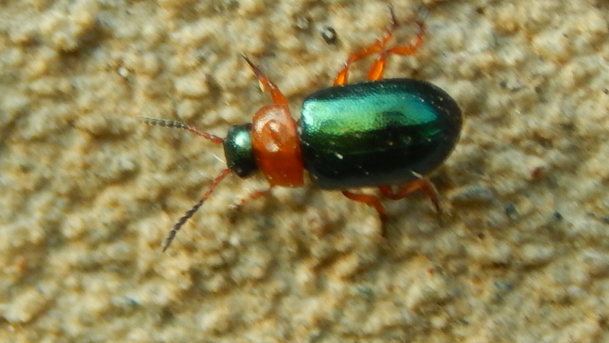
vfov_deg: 6.1
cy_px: 126
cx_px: 304
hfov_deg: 10.8
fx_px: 3213
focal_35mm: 199
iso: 125
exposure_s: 1/80
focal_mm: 32.8
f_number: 5.3
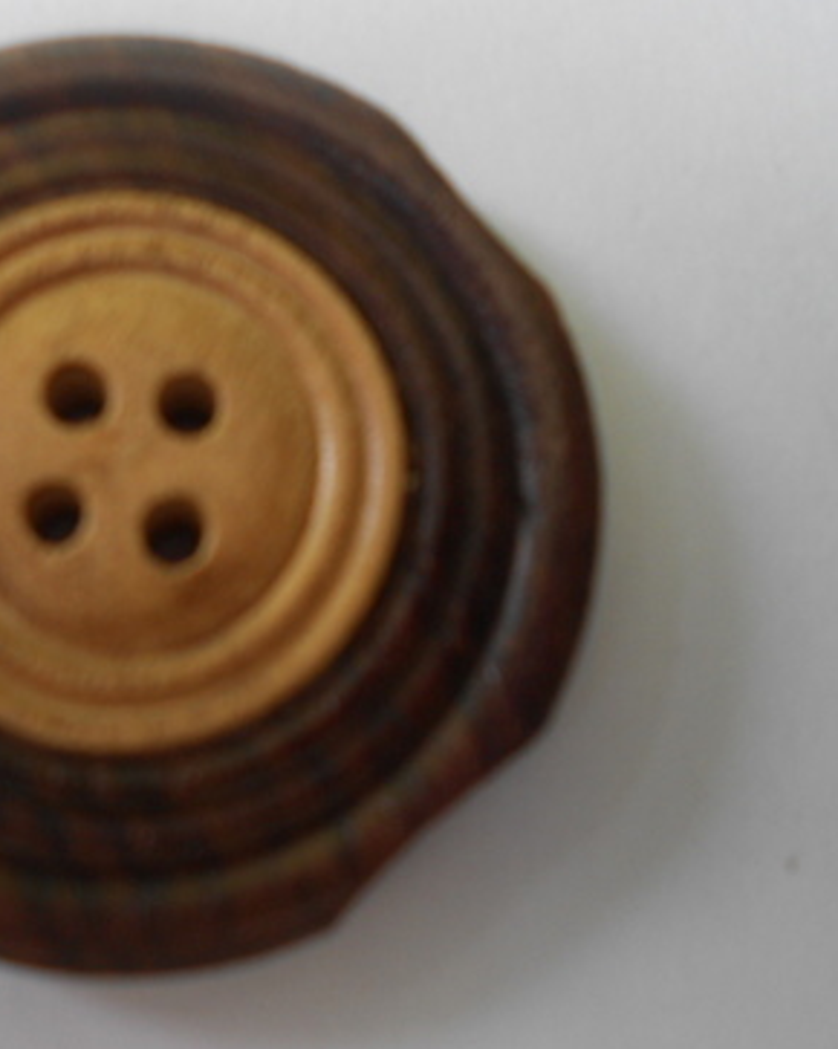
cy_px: 516
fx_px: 1086
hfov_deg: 40.6
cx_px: 182
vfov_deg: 51.6
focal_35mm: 35
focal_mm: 4.6
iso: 80
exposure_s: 1/30
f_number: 3.2
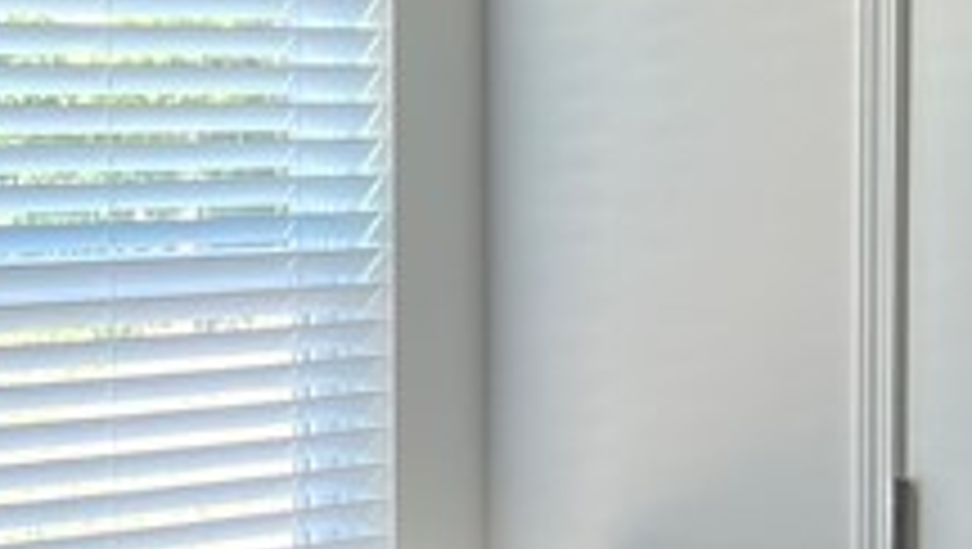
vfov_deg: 9.1
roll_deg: +0.4
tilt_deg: -4.9
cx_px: 297
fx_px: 3457
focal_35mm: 134
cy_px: 333
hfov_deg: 16.0
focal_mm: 5.7
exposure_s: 1/121
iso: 100
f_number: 1.5
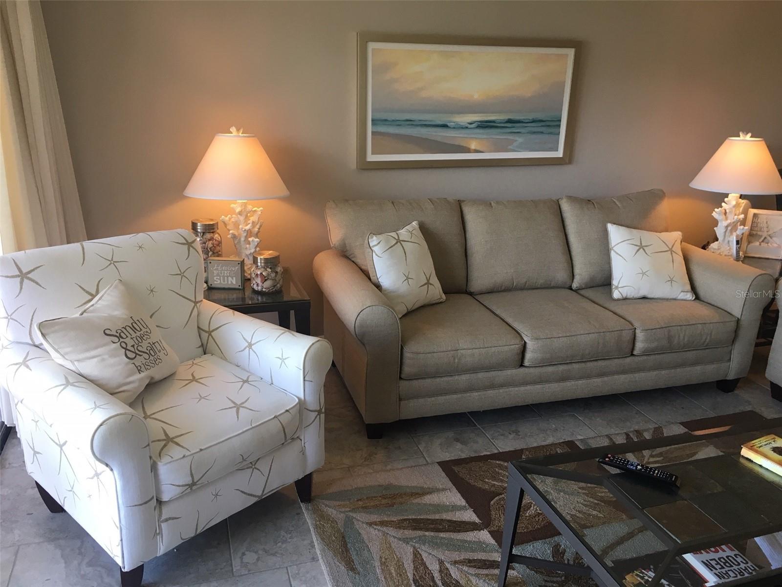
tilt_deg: -17.4
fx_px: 655
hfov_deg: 61.7
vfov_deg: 48.2
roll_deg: -1.4
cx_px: 391
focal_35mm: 29
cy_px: 294
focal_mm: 4.15
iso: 32
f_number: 2.2
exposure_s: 1/30
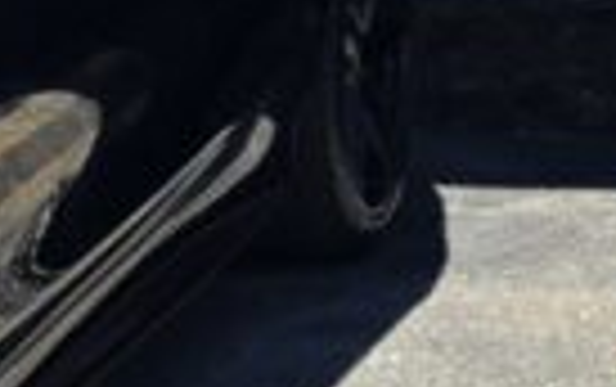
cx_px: -612
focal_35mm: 182
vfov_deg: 7.2
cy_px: 270
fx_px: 3059
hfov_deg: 10.6
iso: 12
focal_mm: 6.3
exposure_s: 1/503
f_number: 1.7
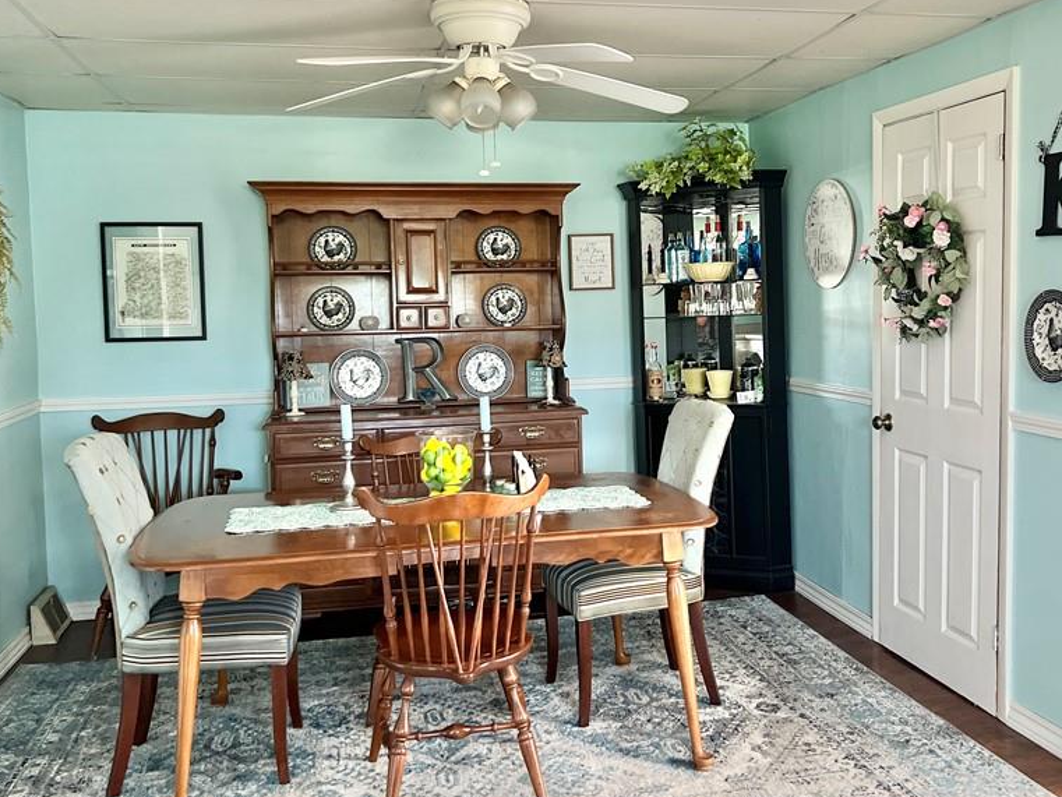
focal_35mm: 35
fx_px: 1074
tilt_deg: -3.0
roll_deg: +0.8
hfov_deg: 52.6
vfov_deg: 40.6
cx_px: 571
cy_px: 349
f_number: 1.5
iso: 500
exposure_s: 1/60
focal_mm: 5.7
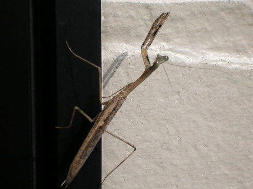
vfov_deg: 14.1
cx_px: 126
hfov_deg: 18.7
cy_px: 94
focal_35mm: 105
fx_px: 767
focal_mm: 17.4
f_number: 4.9
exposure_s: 1/175
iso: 50
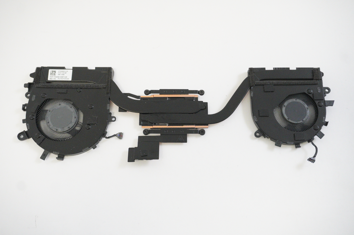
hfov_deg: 49.6
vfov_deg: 34.1
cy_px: 118
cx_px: 177
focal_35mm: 39
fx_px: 383
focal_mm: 26
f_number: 5.6
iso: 6400
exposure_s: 1/250
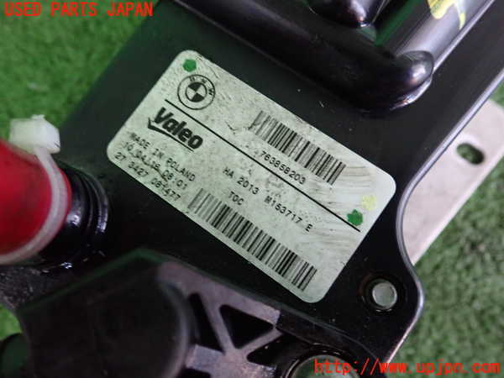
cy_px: 189
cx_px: 252
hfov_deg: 60.0
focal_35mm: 30
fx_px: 437
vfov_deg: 46.8
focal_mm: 5.4
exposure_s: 1/30
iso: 640
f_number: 2.3
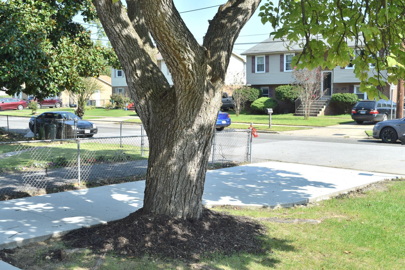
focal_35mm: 46
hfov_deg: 42.7
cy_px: 143
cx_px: 194
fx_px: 518
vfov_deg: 29.2
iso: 200
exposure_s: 1/320
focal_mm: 28
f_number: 9
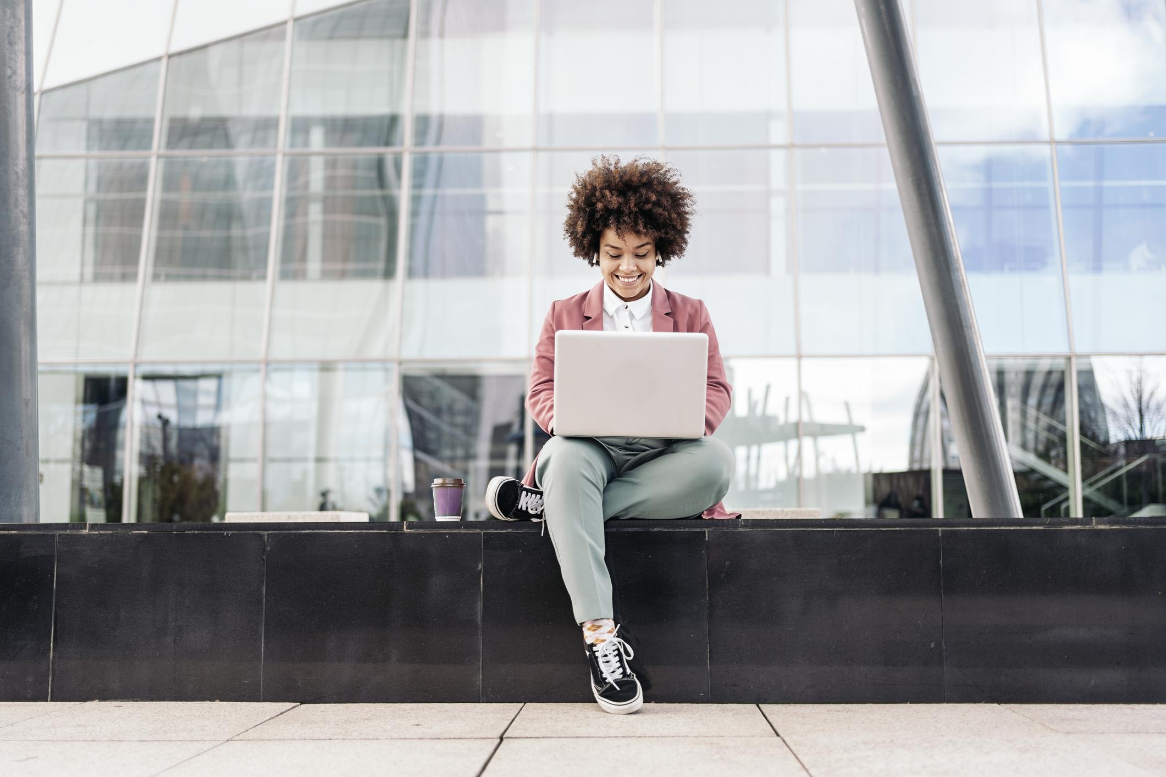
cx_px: 583
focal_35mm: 35
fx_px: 1134
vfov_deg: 37.9
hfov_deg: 54.4
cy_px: 388
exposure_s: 1/250
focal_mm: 35
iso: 80
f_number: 1.8
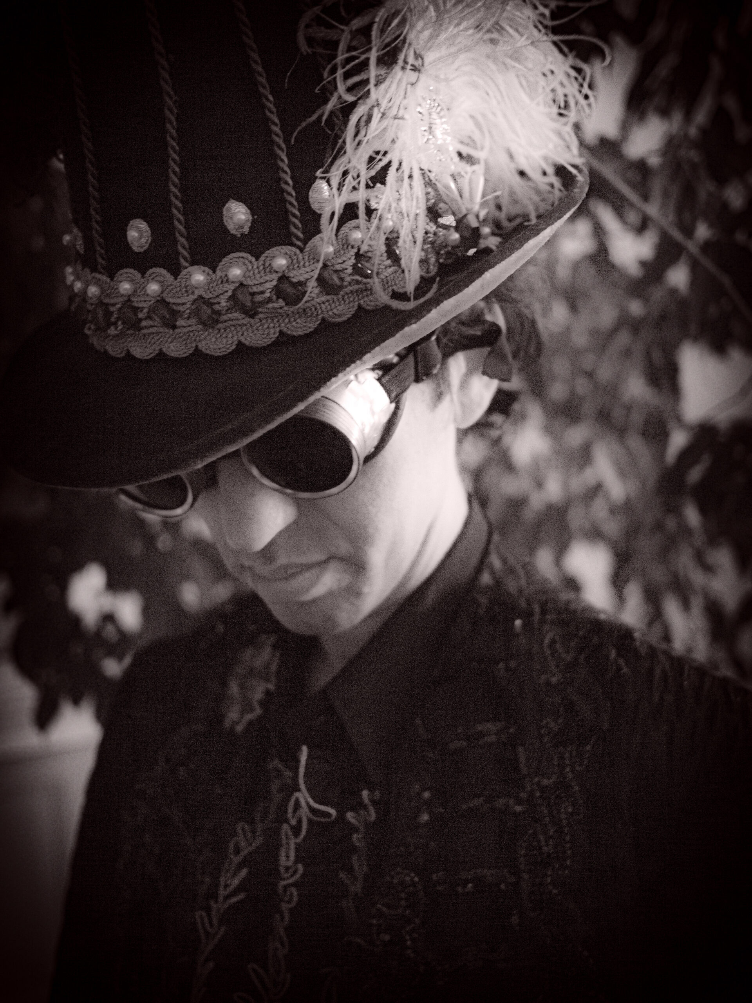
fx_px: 1159
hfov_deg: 36.0
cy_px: 502
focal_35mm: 40
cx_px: 376
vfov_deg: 46.8
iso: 3200
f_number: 1.7
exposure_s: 1/30
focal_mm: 20
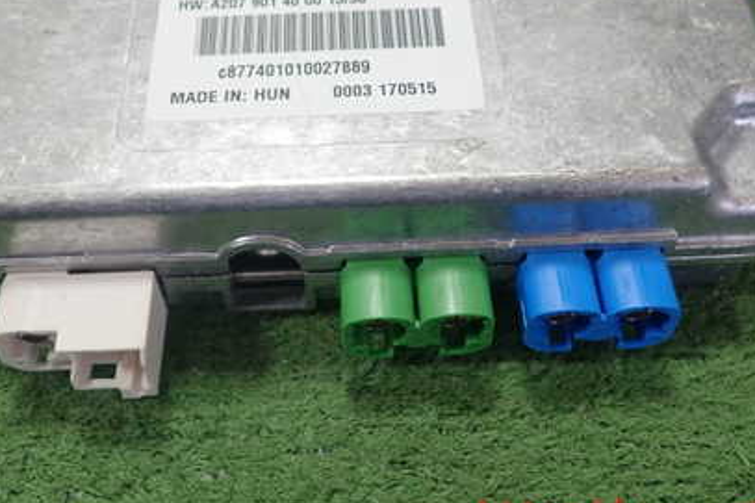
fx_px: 964
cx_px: 341
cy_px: 124
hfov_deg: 42.7
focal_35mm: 46
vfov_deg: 28.8
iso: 160
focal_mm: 5.5
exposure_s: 1/125
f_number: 2.3
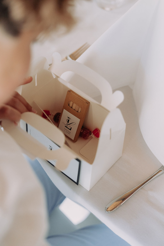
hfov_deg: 25.1
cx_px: 82
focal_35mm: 54
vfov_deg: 36.9
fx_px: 369
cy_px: 123
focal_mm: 54
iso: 3200
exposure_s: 1/400
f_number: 2.8
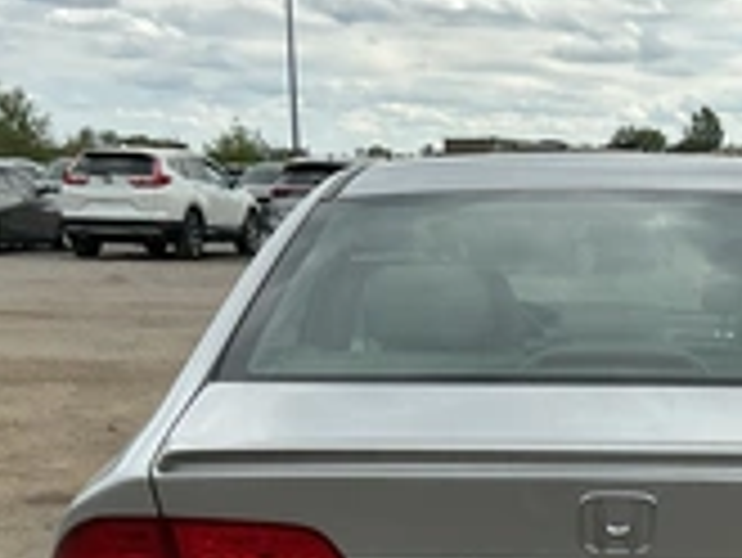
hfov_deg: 27.9
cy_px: 518
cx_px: 603
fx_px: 1459
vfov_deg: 21.1
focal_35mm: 68
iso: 25
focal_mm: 3
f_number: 1.8
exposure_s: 1/1534
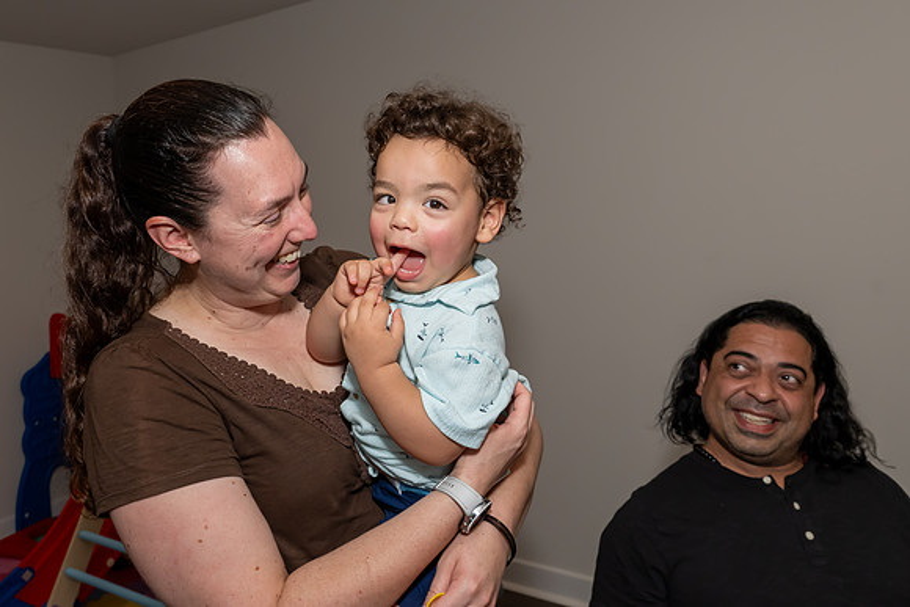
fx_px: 767
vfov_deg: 43.1
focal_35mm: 30
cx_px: 410
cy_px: 266
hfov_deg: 61.2
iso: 800
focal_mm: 18
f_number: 7.1
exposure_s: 1/250
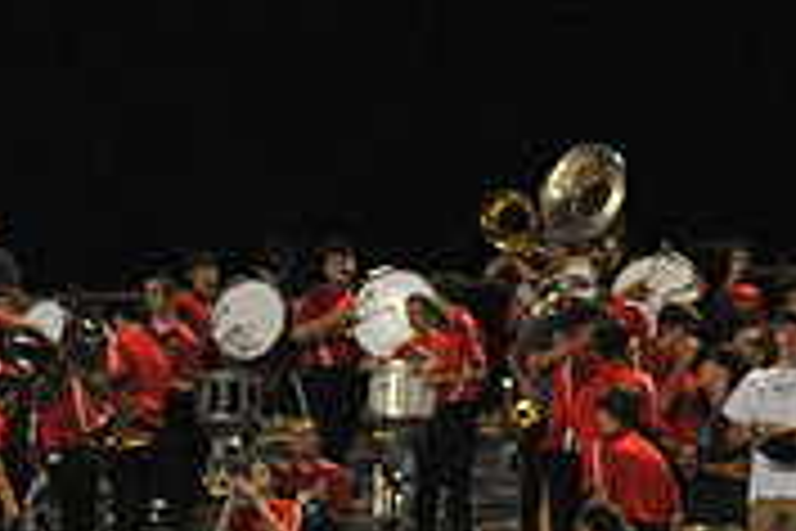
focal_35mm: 157
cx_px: 1210
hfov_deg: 12.4
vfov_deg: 8.5
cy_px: 864
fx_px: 3471
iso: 6400
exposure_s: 1/160
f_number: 6.3
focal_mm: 48
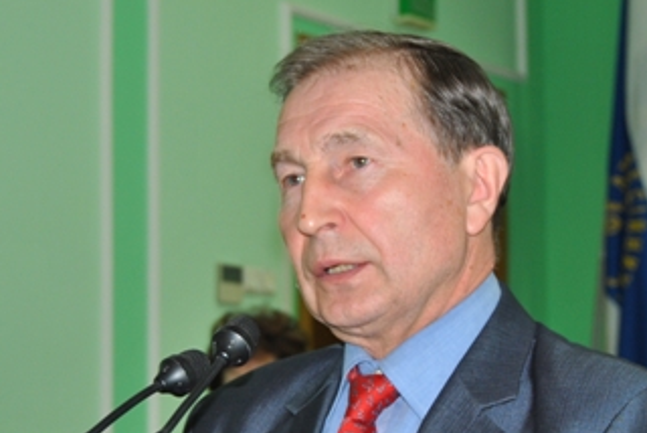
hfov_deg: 16.2
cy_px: 322
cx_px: 297
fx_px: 2267
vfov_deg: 10.9
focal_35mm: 126
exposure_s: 1/60
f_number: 5
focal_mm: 42
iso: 200
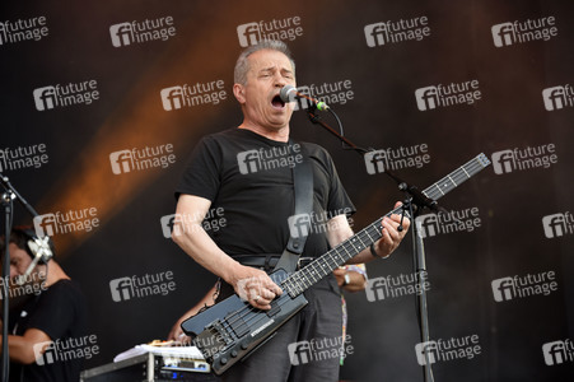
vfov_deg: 9.1
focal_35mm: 150
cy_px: 191
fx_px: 2390
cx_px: 287
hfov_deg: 13.7
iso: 640
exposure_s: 1/250
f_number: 6.3
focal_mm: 150
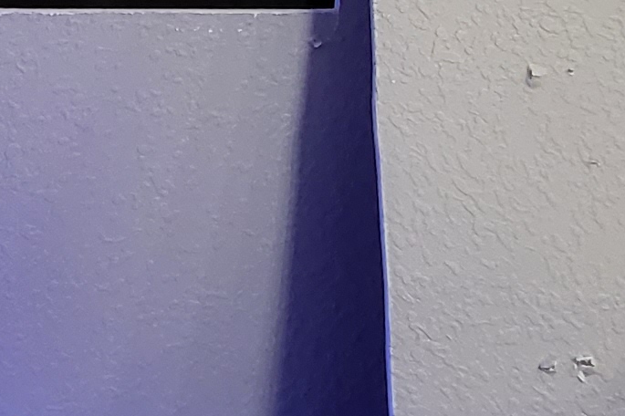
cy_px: -209
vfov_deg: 15.8
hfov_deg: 22.1
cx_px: -263
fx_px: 1371
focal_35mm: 79
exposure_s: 1/45
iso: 320
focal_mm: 1.74
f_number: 2.2
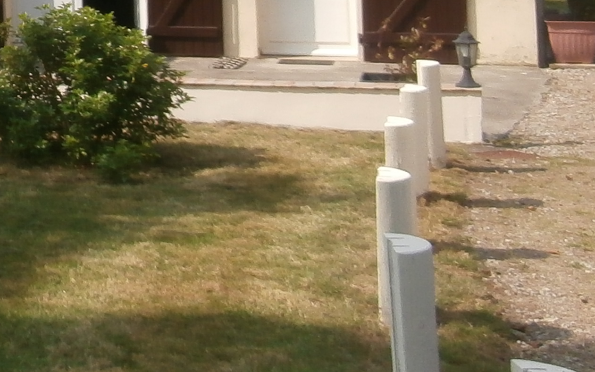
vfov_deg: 13.3
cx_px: -253
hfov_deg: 19.8
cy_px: -187
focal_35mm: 93
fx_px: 1508
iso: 100
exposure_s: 1/1000
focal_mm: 4.2
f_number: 3
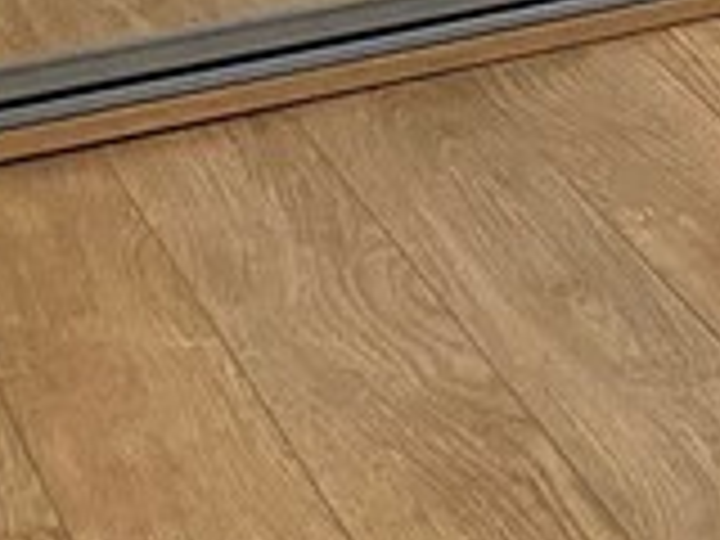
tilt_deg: -3.1
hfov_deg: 10.2
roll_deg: -0.7
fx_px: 3453
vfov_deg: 7.9
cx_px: 1804
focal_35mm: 166
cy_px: -986
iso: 320
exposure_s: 1/60
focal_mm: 4.25
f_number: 1.8
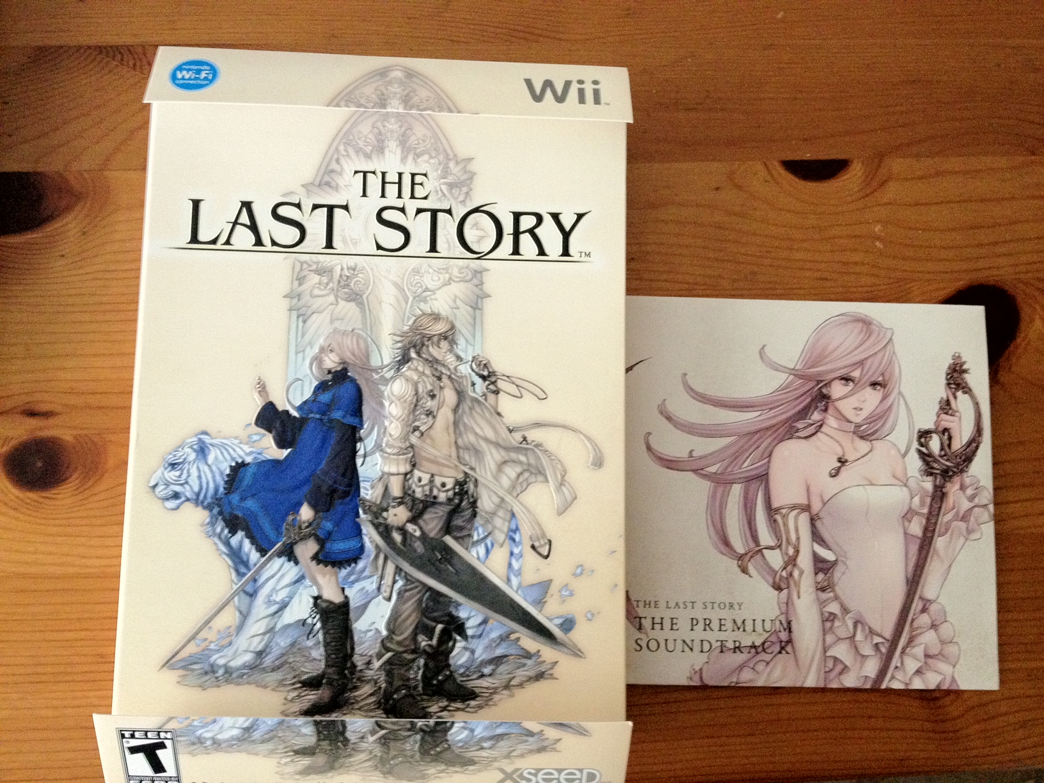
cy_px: 392
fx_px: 1056
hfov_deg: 52.6
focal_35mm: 35
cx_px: 522
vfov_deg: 40.7
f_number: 2.4
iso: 400
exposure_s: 1/17
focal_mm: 4.28
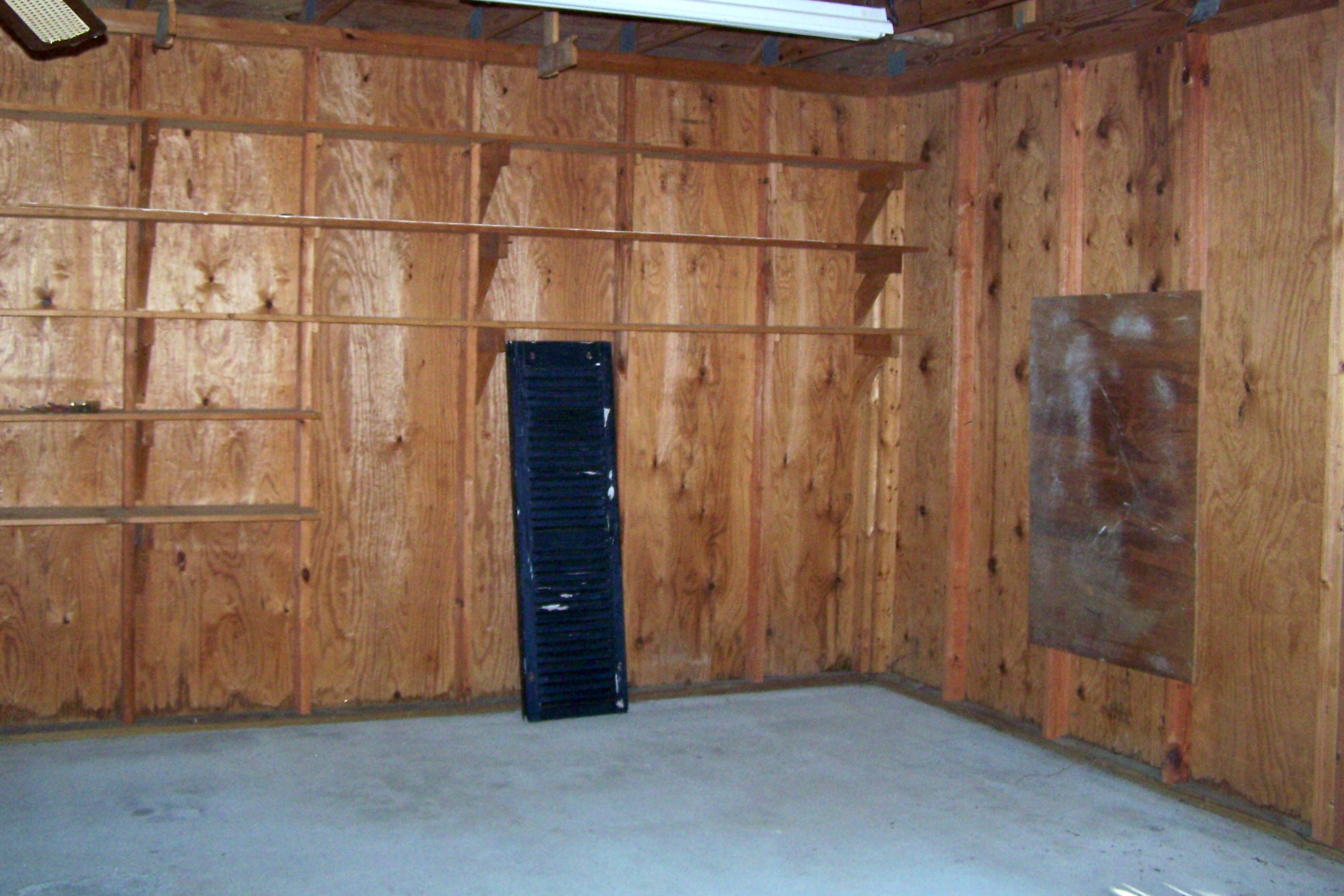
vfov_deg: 31.9
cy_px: 414
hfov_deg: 46.4
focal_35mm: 42
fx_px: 1568
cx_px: 646
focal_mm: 6.3
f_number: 2.8
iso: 160
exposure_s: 1/60
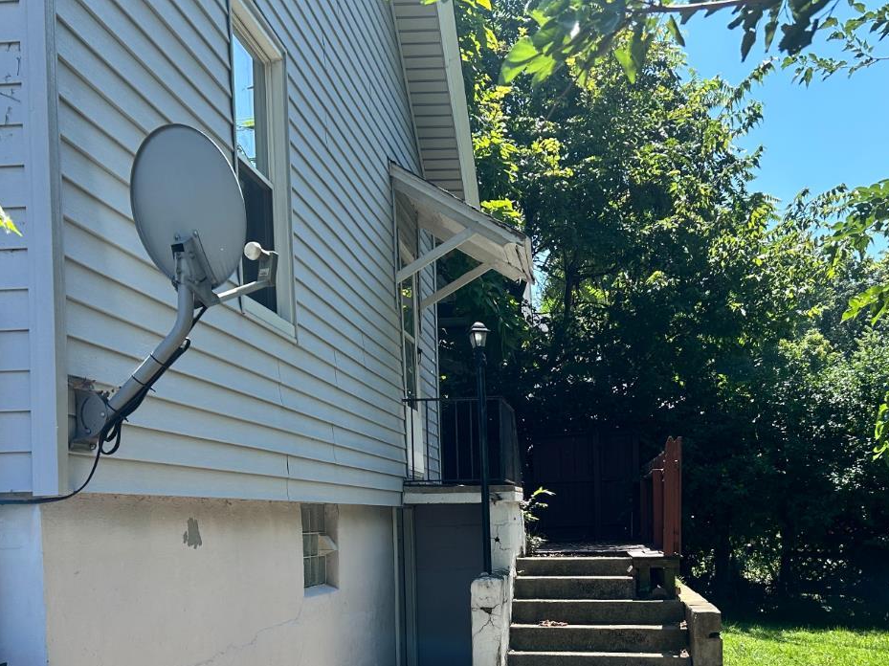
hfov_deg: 44.5
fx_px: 1078
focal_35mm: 42
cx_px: 546
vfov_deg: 33.3
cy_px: 537
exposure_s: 1/1449
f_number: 1.5
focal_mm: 5.7
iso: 50
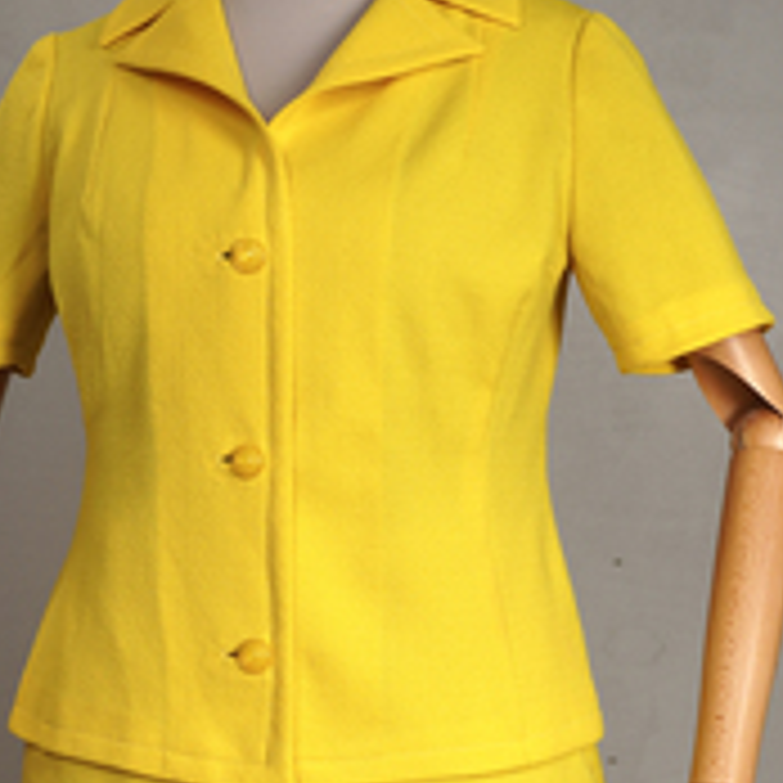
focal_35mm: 91
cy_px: 677
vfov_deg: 18.8
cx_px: 313
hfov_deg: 19.1
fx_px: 2329
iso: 200
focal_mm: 32
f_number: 7.1
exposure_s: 1/30
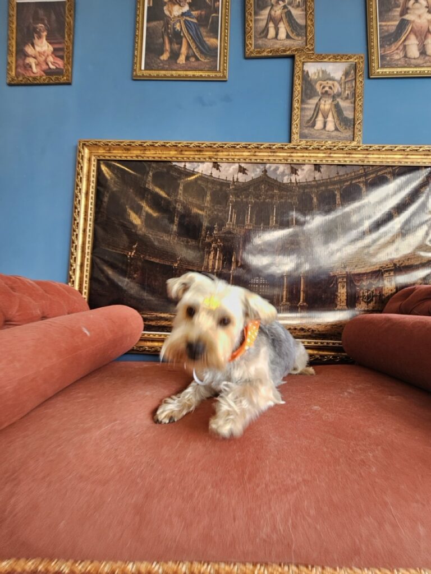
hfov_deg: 89.9
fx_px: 216
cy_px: 287
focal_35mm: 13
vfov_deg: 106.2
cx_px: 216
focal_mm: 2.2
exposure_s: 1/60
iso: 80
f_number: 2.2
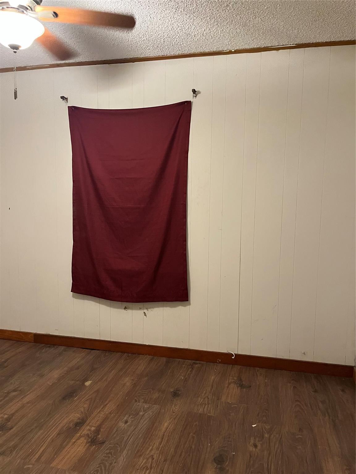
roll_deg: +0.5
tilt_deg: -7.9
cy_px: 237
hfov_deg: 53.1
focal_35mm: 26
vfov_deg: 67.3
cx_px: 178
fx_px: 357
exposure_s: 1/40
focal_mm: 5.1
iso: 400
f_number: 1.6
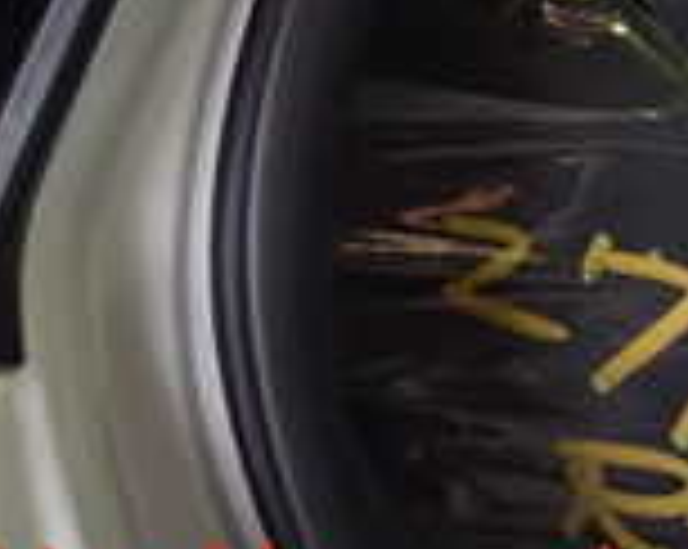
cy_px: -364
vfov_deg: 12.5
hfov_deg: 15.2
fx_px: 2339
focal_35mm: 115
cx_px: -405
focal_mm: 5.4
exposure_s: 1/30
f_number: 2.3
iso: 200
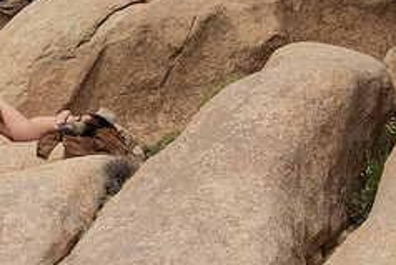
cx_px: 70
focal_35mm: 78
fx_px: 858
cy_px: 112
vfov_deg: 17.5
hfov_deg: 25.5
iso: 100
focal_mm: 32
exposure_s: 1/1600
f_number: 4
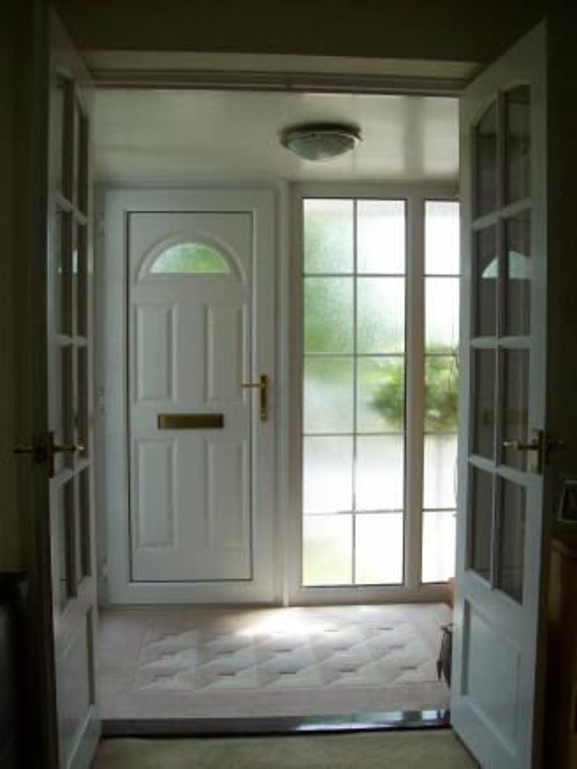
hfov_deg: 39.7
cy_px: 384
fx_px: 800
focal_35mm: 36
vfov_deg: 51.3
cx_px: 288
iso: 80
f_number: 2.7
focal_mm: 6
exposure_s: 1/295
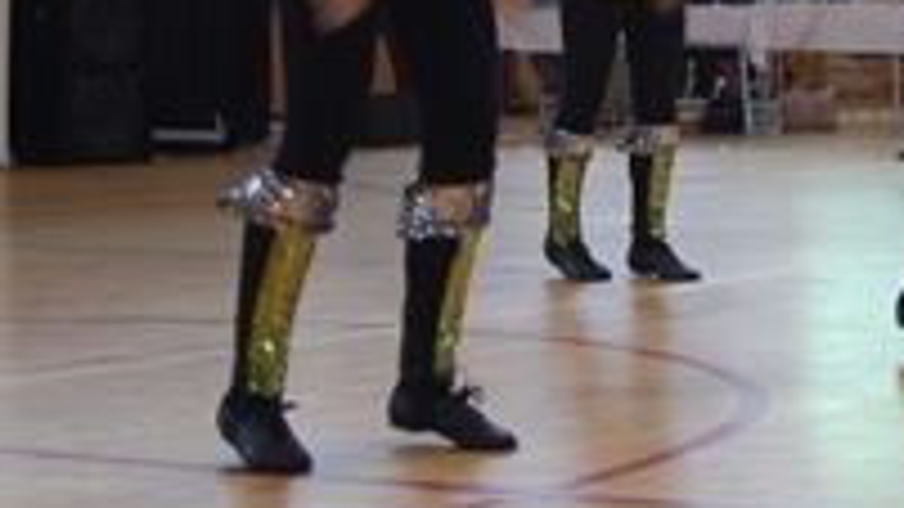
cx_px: 980
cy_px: -54
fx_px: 2907
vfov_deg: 9.9
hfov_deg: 17.1
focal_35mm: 121
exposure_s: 1/60
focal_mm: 31
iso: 400
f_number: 4.5
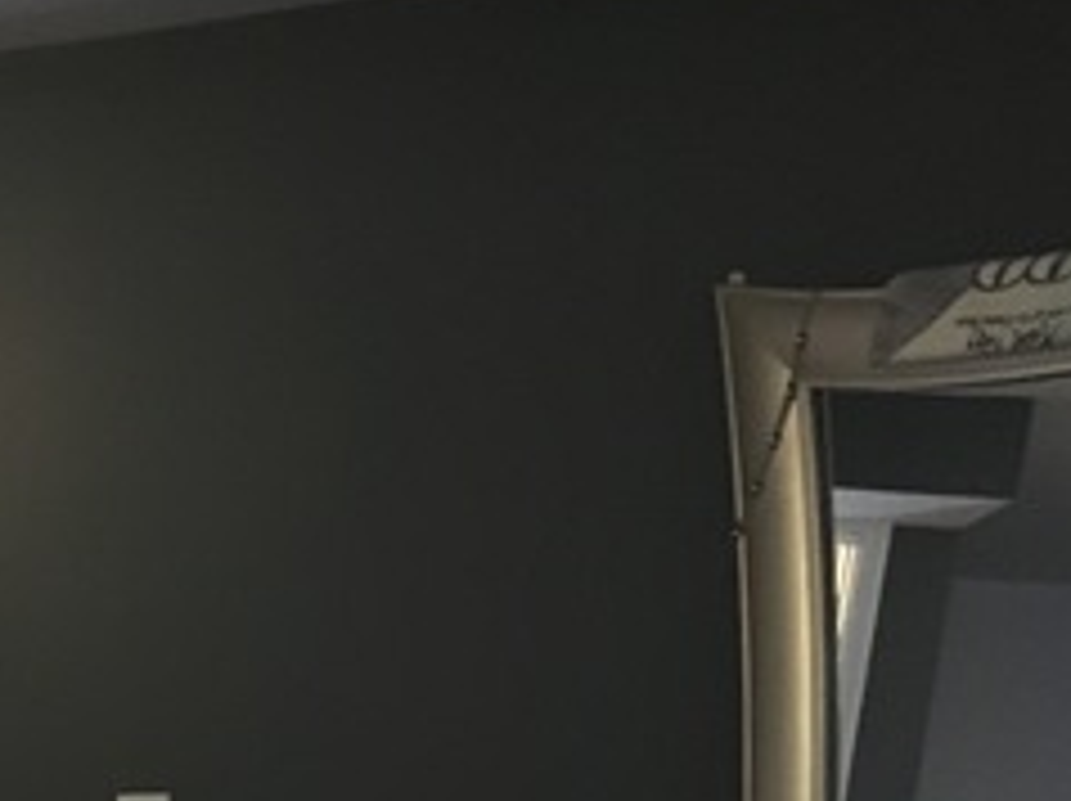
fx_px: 2411
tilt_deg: -10.3
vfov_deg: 17.7
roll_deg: +2.8
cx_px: -184
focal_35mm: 78
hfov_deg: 23.1
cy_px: 1022
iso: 400
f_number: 2.2
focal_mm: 4.15
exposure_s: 1/15
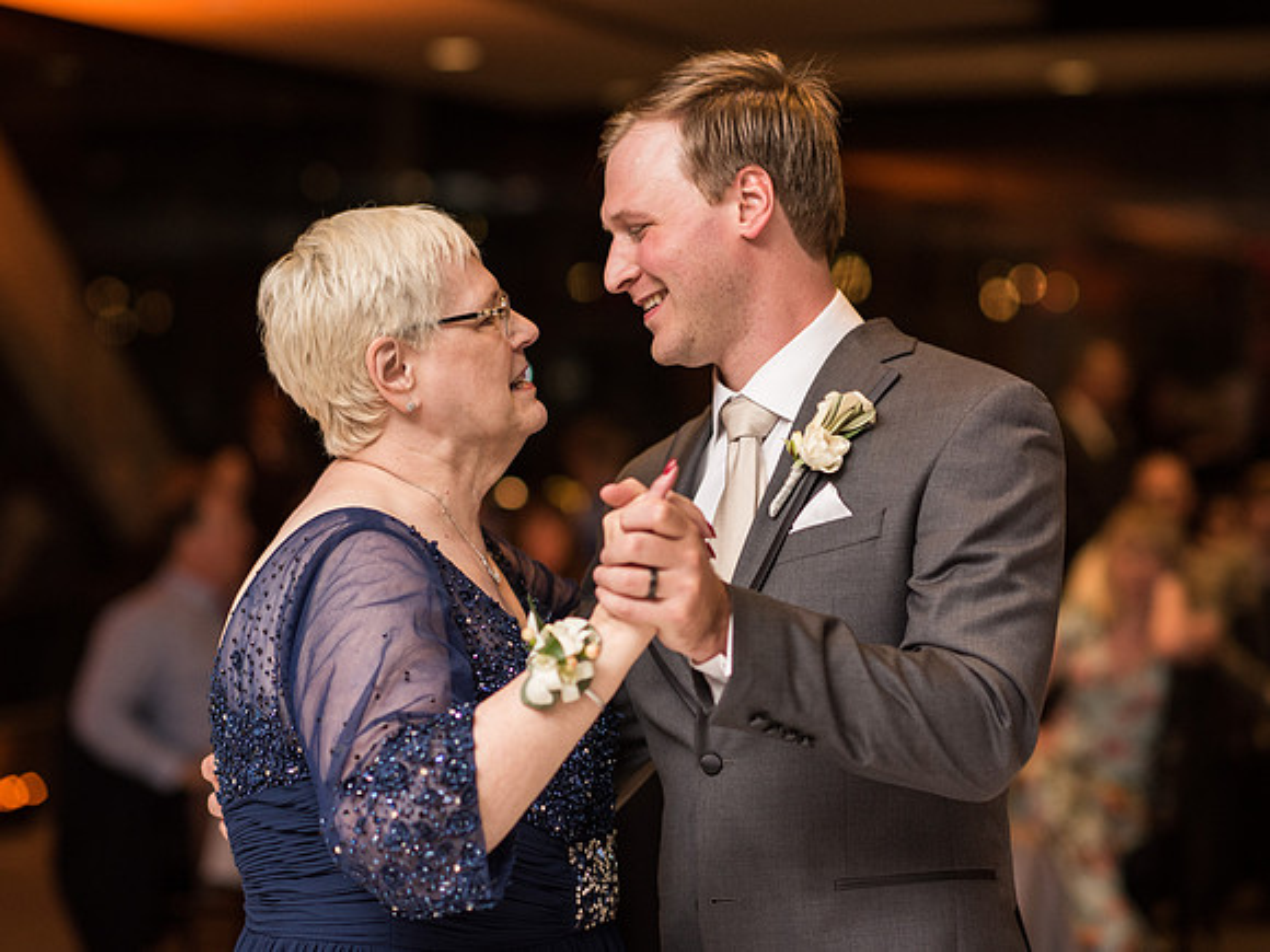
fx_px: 3654
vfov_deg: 14.9
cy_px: 493
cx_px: 606
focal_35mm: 100
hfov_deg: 19.7
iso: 800
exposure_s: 1/200
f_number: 2.2
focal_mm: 85
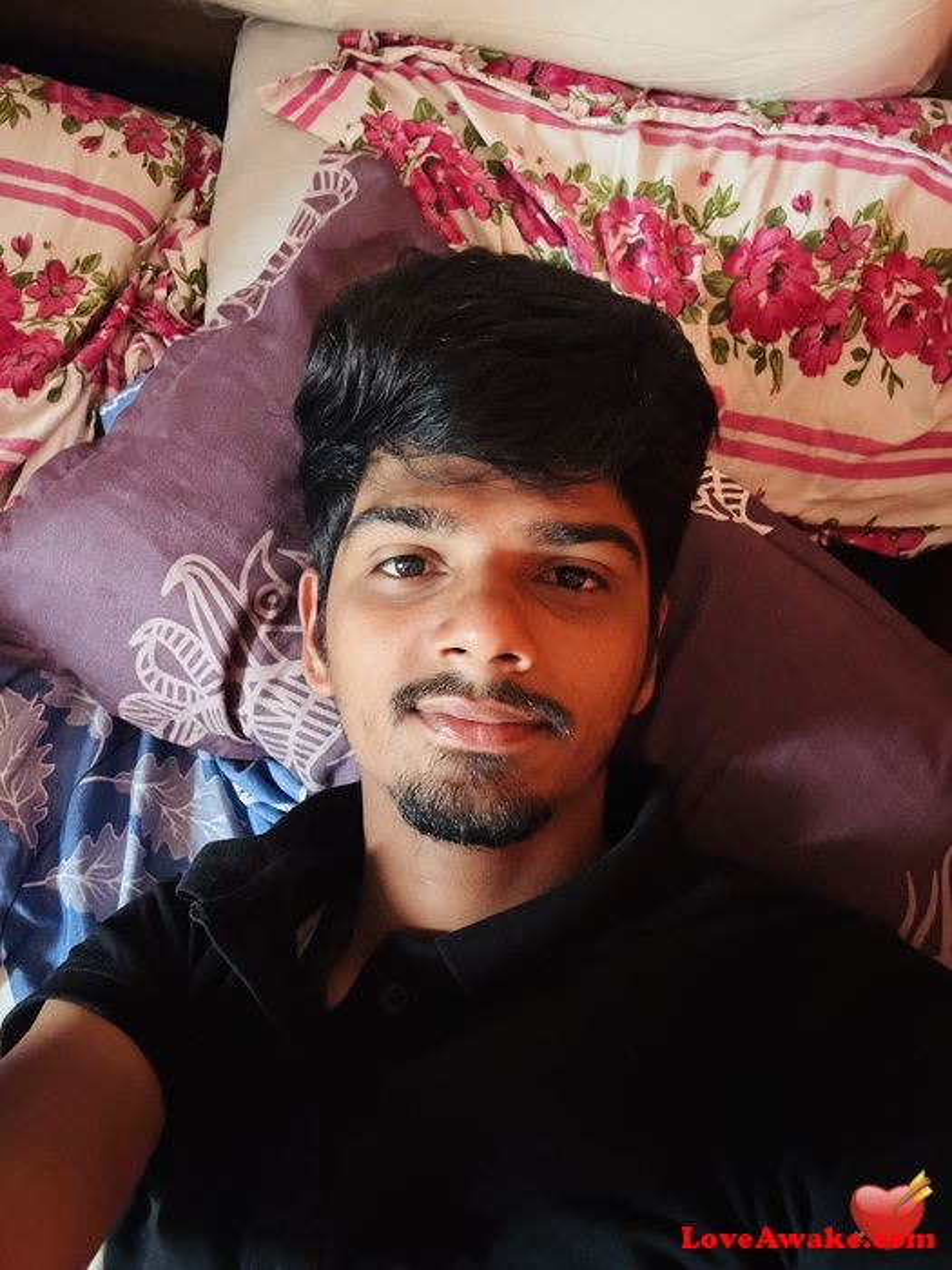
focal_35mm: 30
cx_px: 476
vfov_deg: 60.0
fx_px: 1100
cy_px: 635
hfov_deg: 46.8
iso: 640
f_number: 1.9
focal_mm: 2.69
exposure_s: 1/15
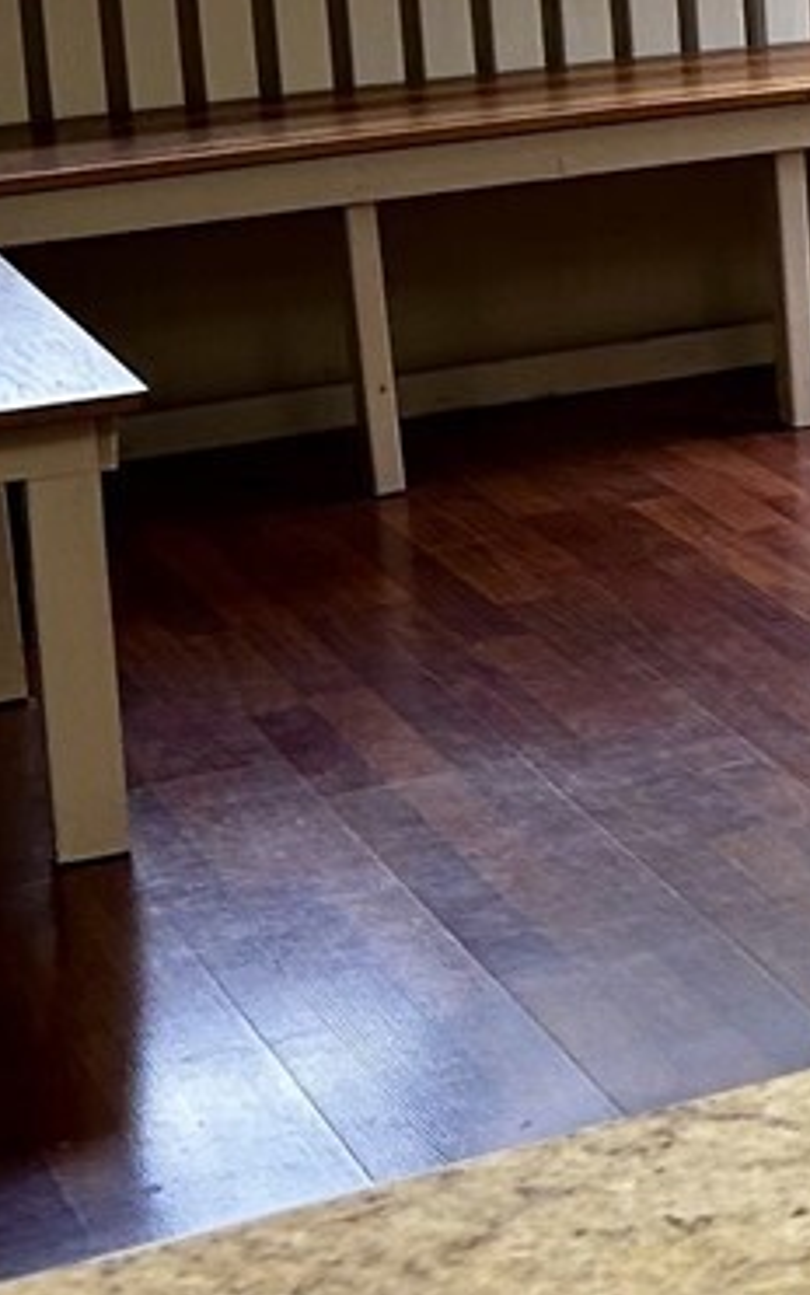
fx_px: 4201
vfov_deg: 17.1
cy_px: -10
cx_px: 2140
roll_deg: +1.2
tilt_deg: -6.5
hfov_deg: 9.4
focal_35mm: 119
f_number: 1.5
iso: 50
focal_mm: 5.7
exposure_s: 1/106
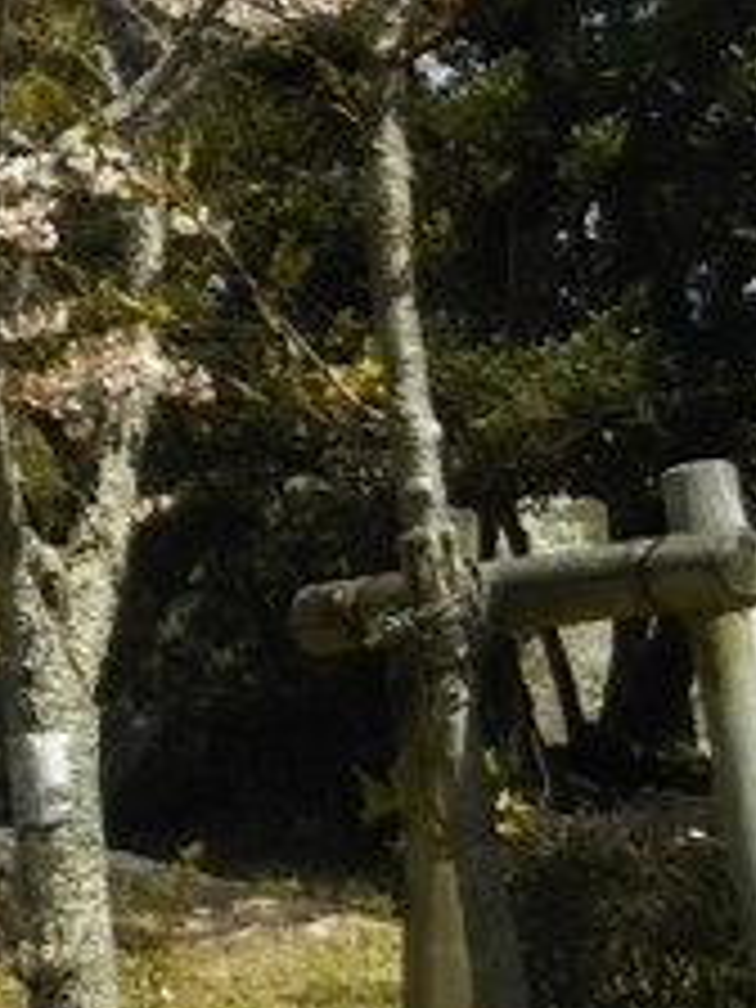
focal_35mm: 161
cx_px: -806
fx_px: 4688
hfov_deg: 8.7
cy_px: -40
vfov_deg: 12.1
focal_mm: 4
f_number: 2.2
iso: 25
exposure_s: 1/1022
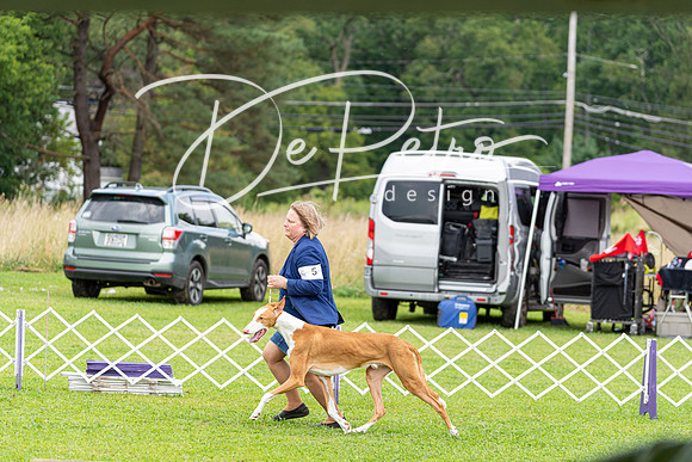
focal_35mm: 142
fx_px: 2730
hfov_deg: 14.4
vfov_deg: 9.7
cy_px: 231
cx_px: 346
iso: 320
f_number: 4
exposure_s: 1/1000
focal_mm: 142
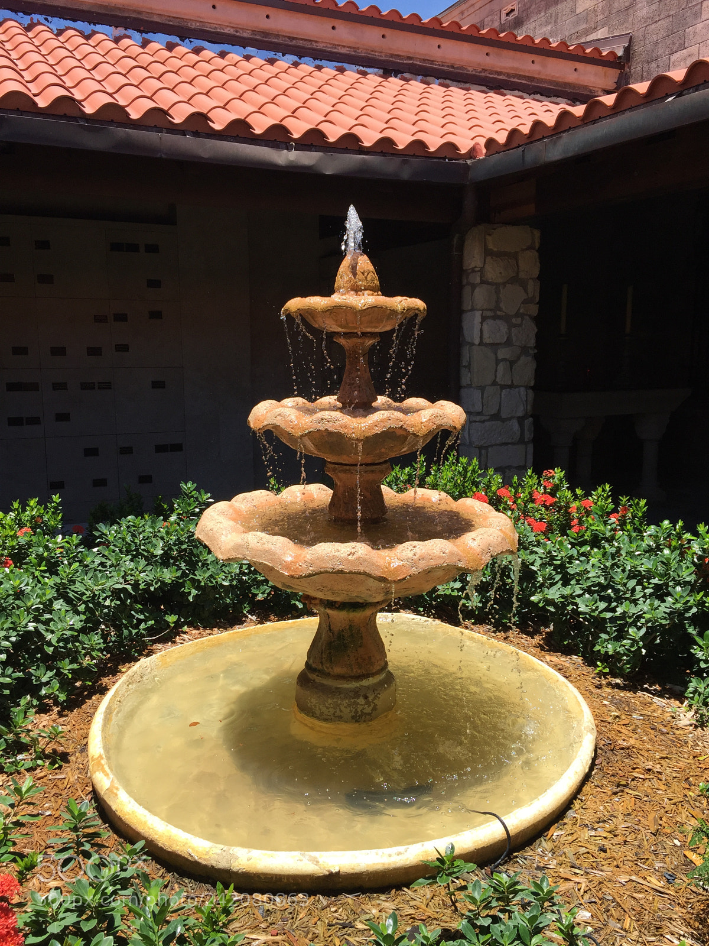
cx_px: 354
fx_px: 792
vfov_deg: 61.7
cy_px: 473
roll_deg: +0.4
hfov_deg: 48.2
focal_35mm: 29
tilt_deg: -8.7
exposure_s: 1/1276
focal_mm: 4.15
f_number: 2.2
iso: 32
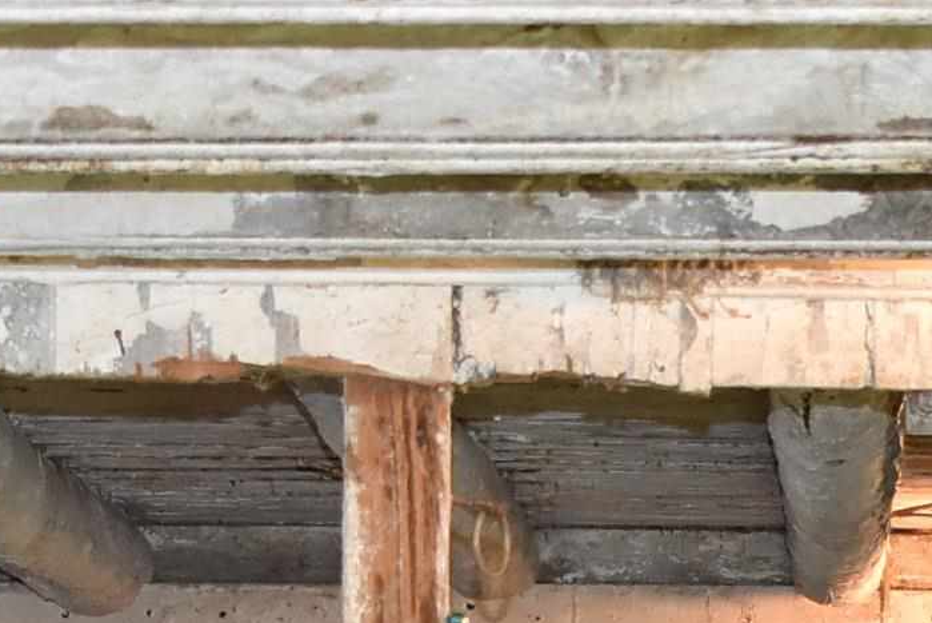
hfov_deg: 10.3
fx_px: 5159
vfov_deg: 6.7
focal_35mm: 199
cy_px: 1290
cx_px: 763
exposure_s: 1/100
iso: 1600
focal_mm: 31
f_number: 4.2
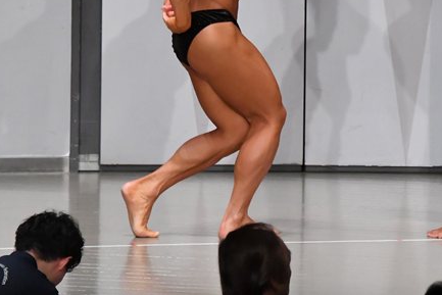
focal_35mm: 429
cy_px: 38
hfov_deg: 4.8
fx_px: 5269
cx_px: 319
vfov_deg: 3.2
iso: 6400
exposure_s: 1/400
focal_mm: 160
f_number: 5.6
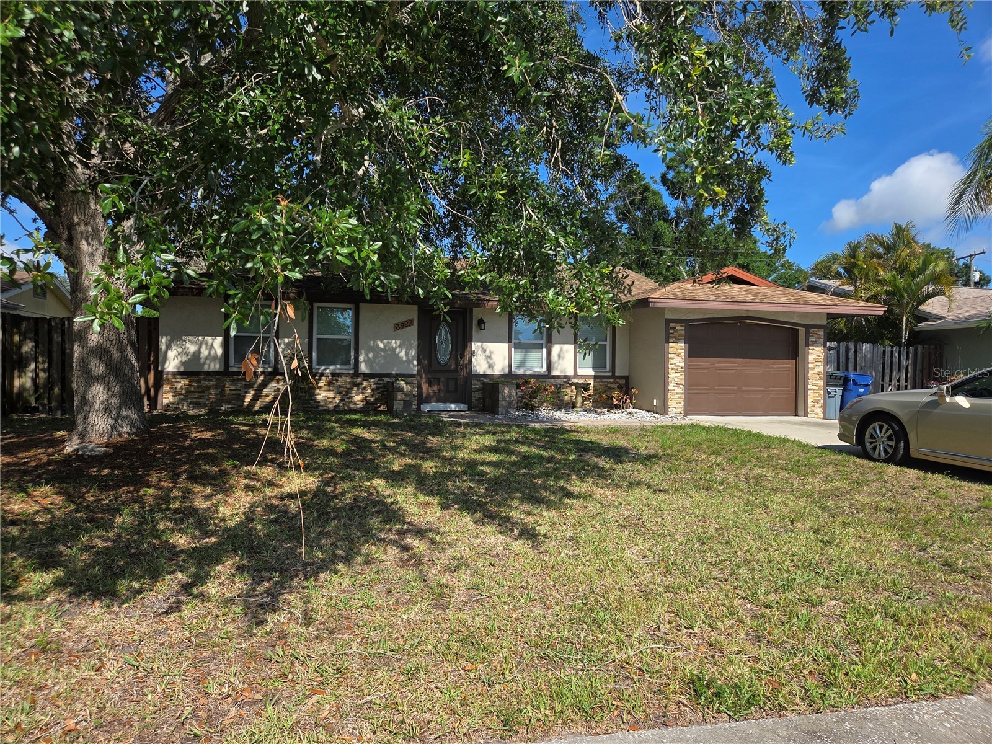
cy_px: 372
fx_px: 659
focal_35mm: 23
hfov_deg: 73.9
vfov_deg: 58.9
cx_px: 496
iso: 80
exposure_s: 1/3667
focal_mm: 5.4
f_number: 1.8
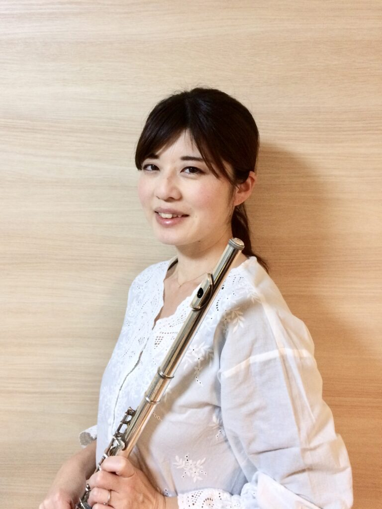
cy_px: 254
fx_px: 427
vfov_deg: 61.7
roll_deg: +0.3
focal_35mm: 29
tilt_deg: -10.8
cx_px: 191
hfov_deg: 48.2
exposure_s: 1/30
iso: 250
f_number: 2.2
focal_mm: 4.15
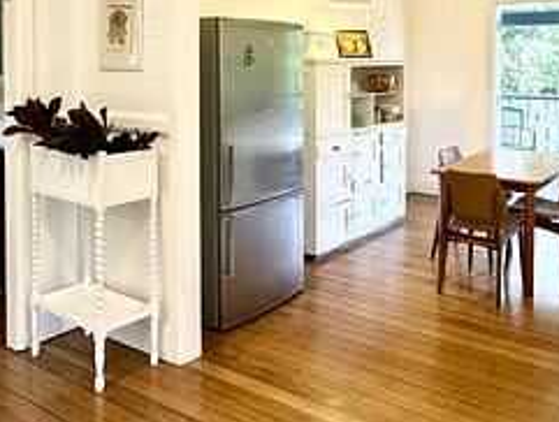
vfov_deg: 38.1
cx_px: 399
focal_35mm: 36
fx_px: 583
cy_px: 75
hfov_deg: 49.7
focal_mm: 2.22
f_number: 2.2
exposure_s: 1/50
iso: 200
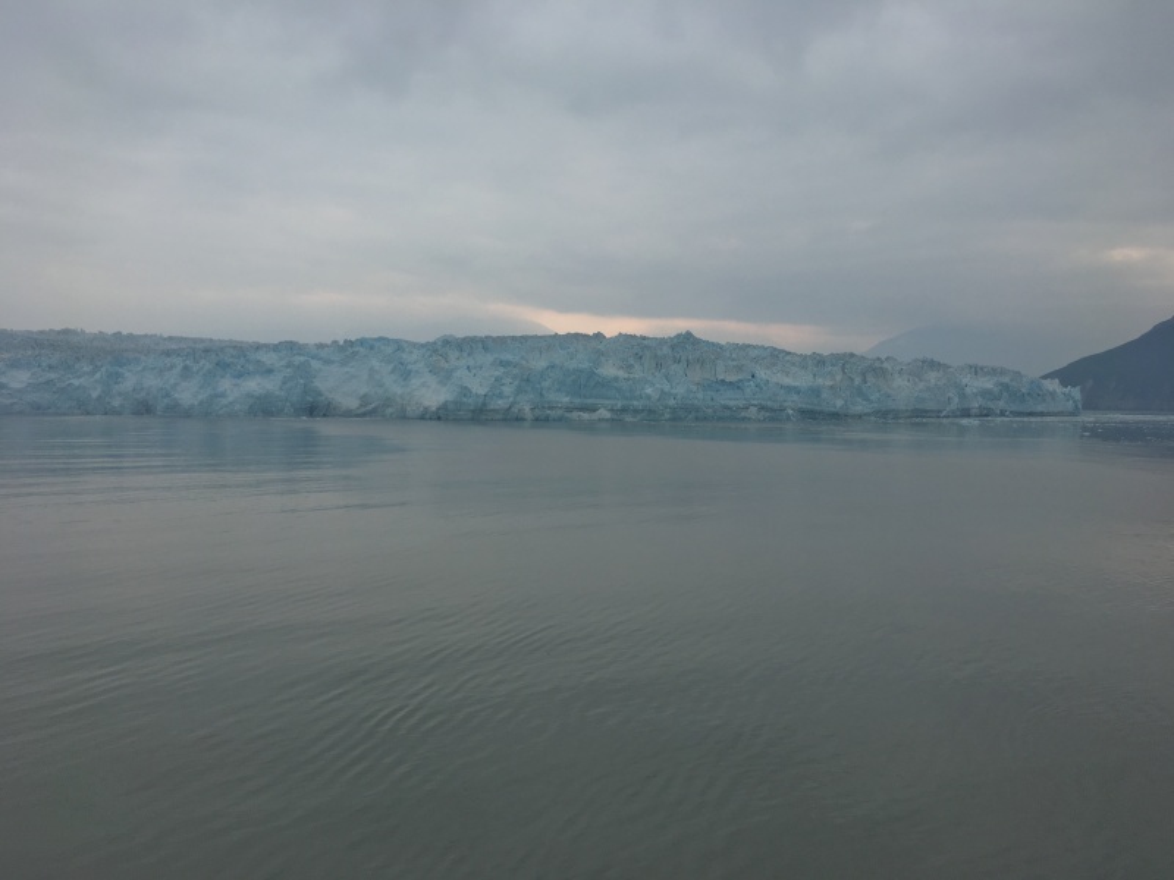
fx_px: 984
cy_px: 440
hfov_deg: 61.7
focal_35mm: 29
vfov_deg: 48.2
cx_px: 587
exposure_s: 1/1166
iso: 25
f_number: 2.2
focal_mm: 4.15
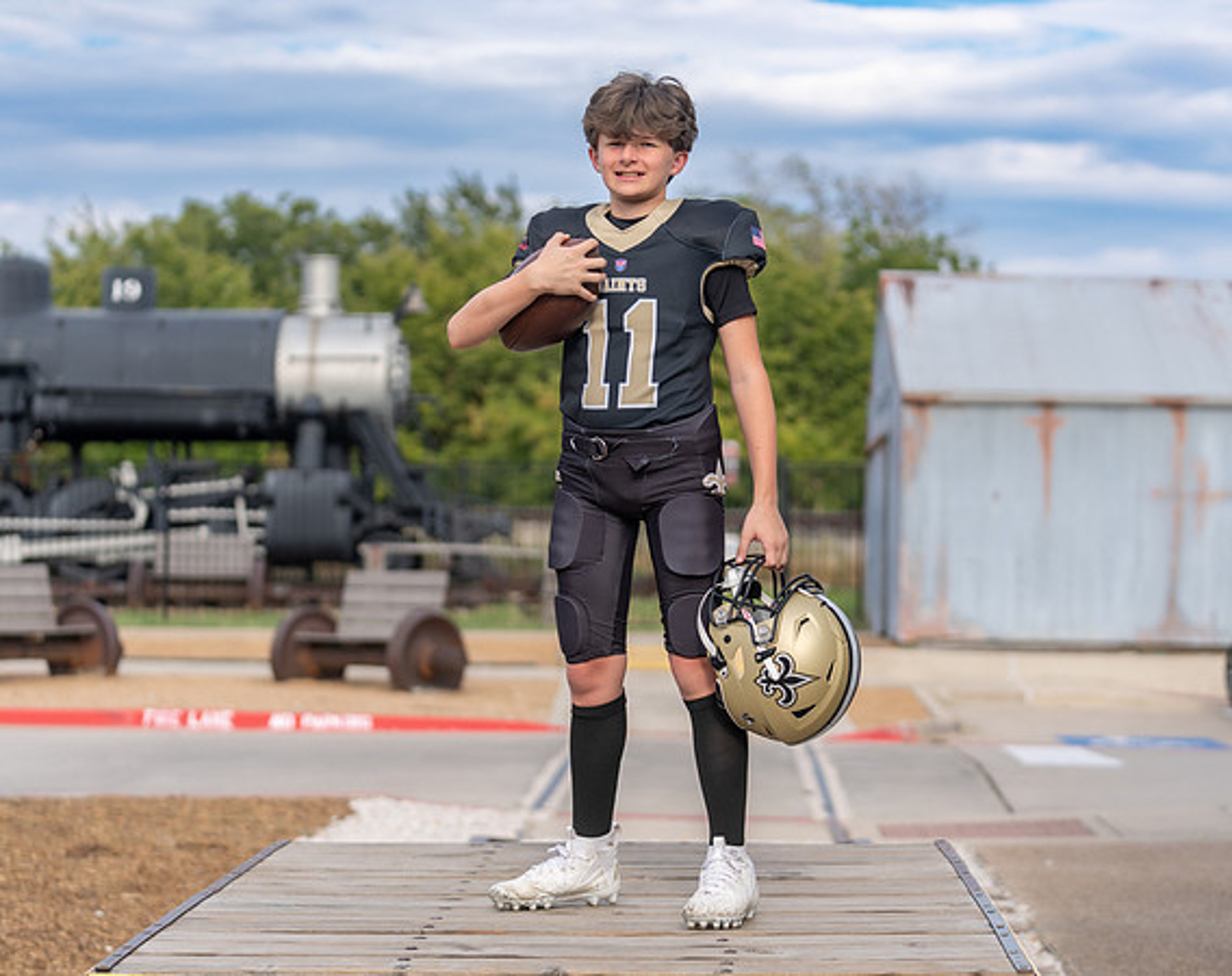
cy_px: 487
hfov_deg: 23.2
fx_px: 3005
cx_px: 649
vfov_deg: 18.5
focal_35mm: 83
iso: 100
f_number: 2.8
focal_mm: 72
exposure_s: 1/1000
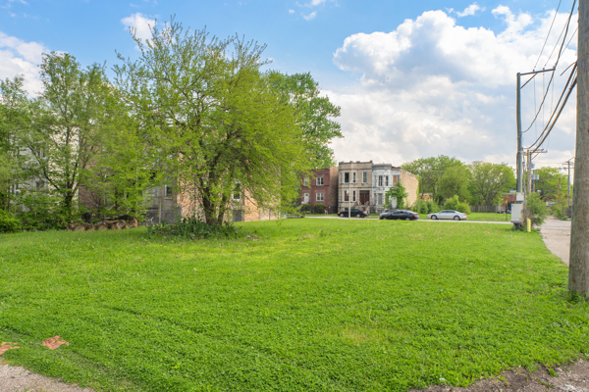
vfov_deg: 36.9
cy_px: 196
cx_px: 294
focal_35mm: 36
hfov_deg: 53.1
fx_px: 589
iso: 125
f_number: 10
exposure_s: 1/125
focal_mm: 24
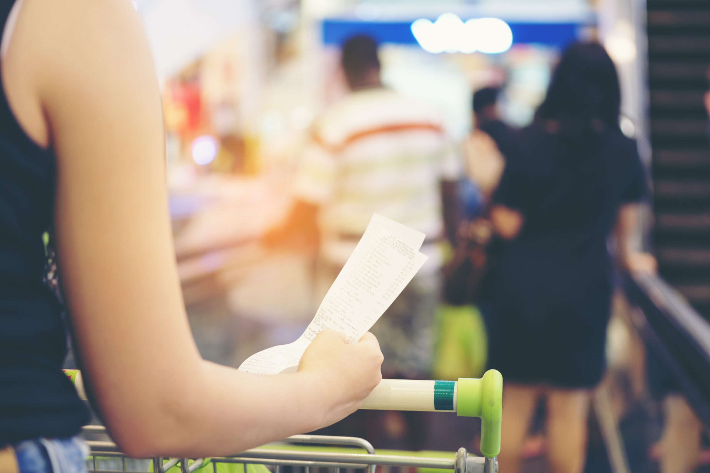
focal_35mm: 75
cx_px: 355
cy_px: 236
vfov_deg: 18.2
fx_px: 1479
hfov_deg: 27.0
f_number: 2
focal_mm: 50
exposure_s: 1/100
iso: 500
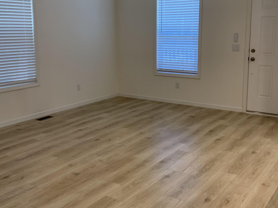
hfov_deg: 43.8
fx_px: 345
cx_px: 134
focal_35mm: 43
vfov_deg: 33.5
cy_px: 83
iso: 50
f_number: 1.8
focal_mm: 3
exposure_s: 1/60
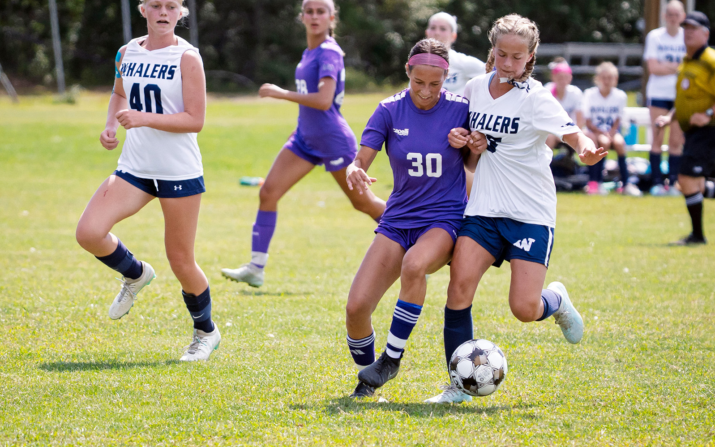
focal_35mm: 420
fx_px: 8184
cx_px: 358
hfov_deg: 5.0
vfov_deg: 3.1
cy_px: 211
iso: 800
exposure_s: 1/3200
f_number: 5.6
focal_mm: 275
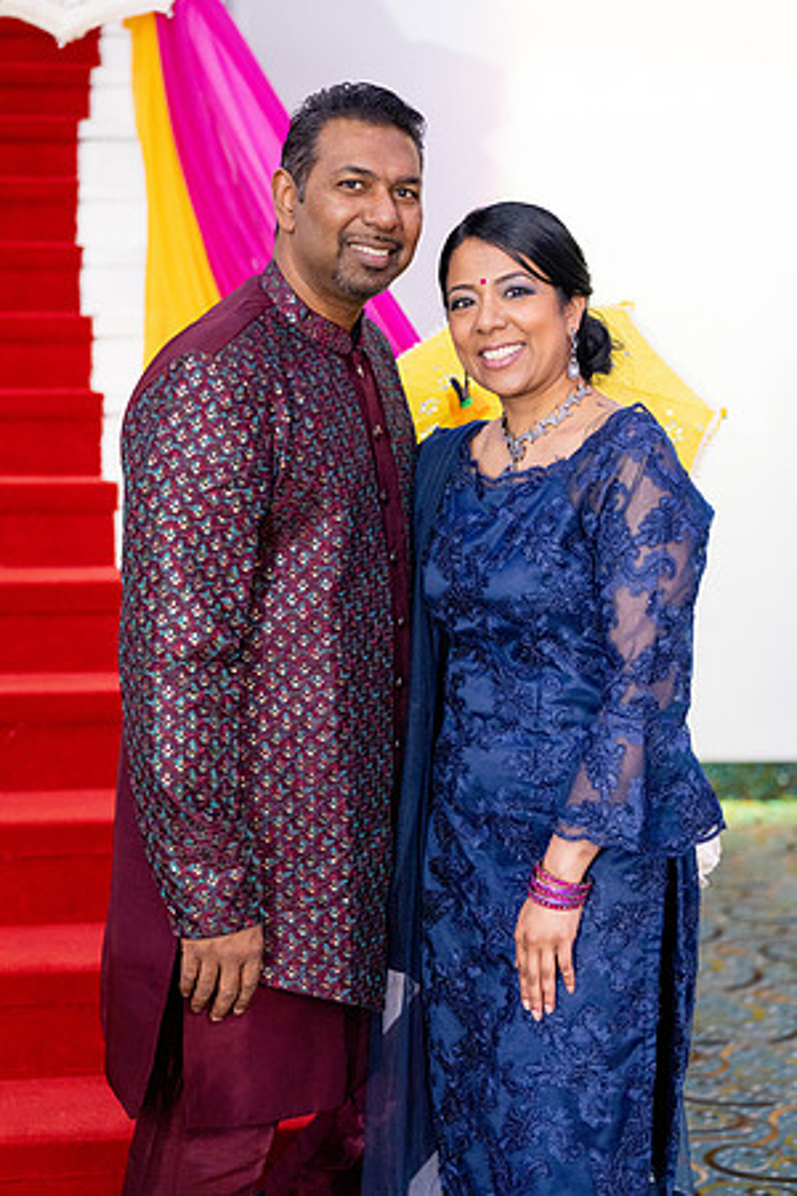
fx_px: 2324
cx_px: 398
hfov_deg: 19.5
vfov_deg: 28.8
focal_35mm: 70
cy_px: 598
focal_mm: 70
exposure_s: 1/200
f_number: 2.8
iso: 4000
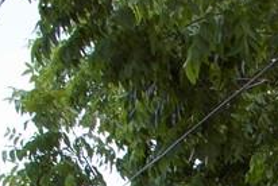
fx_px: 1098
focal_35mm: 142
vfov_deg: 8.8
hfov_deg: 13.8
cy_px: 449
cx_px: 380
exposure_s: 1/125
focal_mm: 18
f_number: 6.7
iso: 200
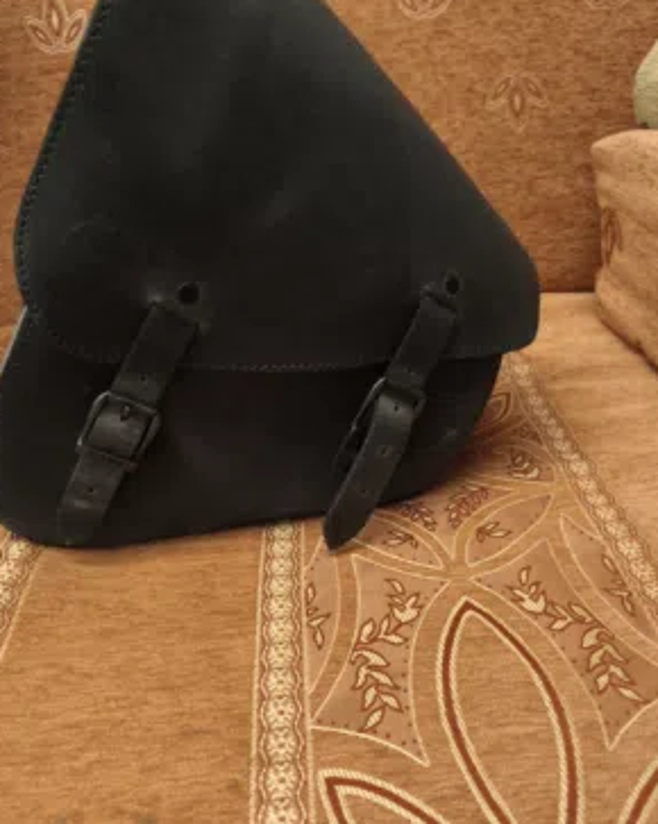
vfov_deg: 62.2
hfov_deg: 51.5
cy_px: 409
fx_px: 682
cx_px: 334
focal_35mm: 28
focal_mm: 4.94
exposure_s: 1/191
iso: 3200
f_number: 1.5
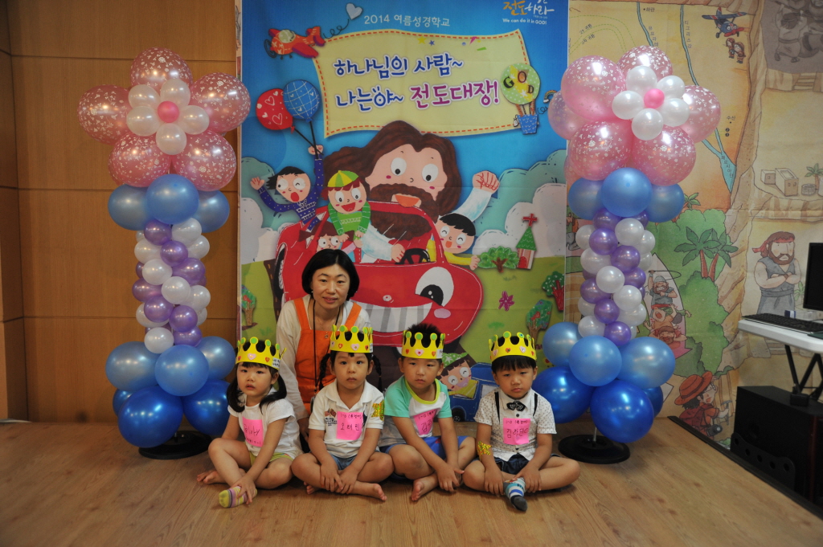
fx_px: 640
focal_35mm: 28
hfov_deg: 65.5
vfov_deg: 46.3
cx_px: 412
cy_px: 274
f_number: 4.5
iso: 800
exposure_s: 1/80
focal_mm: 28
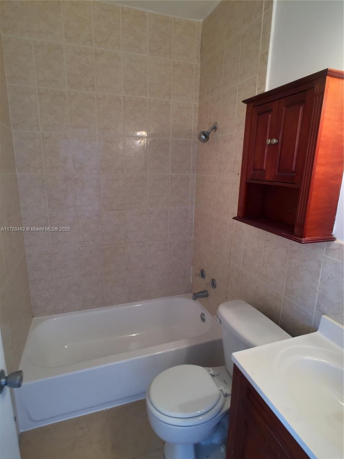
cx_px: 172
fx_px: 385
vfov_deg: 61.7
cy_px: 230
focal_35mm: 29
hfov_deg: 48.2
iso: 50
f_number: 2.2
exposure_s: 1/120
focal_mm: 4.15
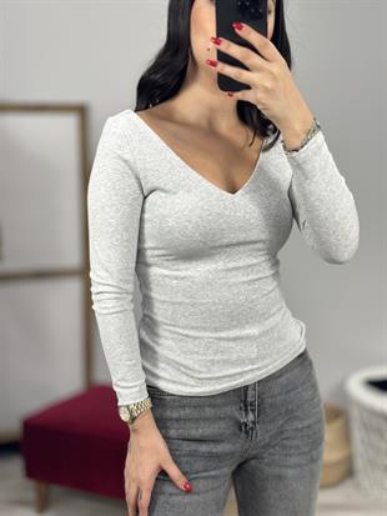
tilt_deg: -28.7
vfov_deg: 39.6
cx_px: 194
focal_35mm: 48
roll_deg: +2.0
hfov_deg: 30.3
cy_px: 258
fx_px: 715
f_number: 1.78
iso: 100
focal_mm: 6.86
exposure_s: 1/100
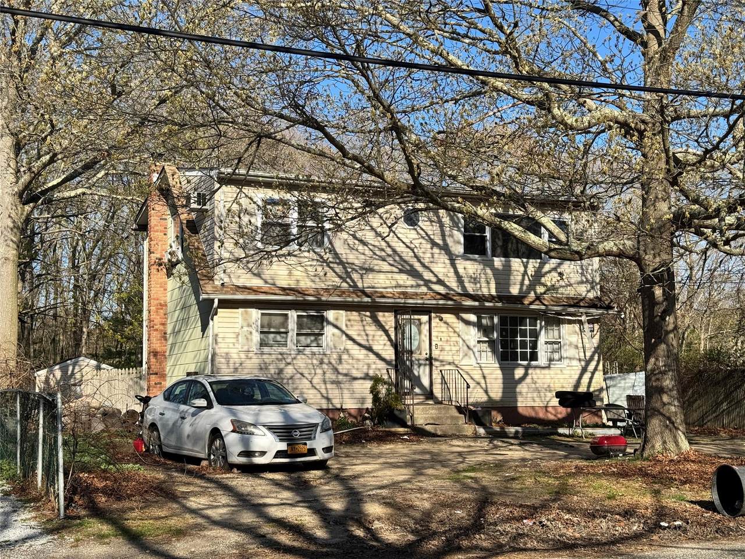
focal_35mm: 48
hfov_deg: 39.7
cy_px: 280
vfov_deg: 30.3
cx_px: 372
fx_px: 1033
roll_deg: +0.6
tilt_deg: +6.4
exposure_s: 1/4049
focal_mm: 6.76
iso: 64
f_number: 1.78
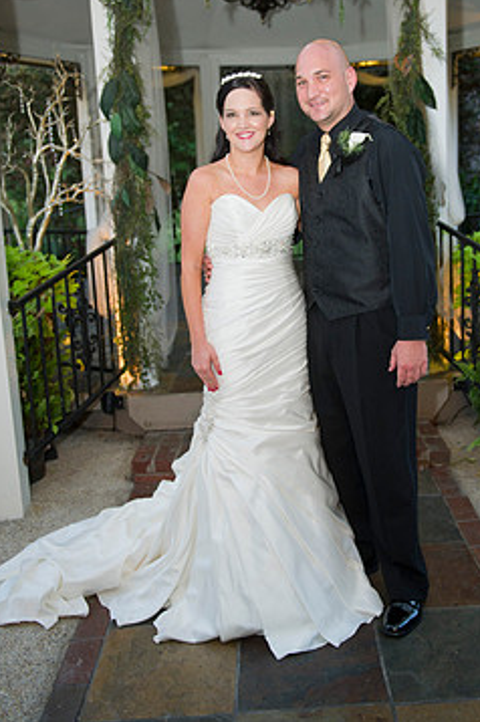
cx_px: 291
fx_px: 781
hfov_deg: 34.0
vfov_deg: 49.4
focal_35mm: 39
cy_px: 298
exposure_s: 1/100
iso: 1250
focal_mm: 31
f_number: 2.8
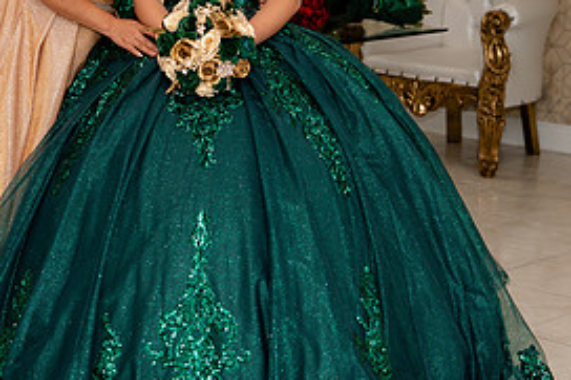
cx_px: 208
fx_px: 1522
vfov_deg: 14.2
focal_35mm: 96
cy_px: 102
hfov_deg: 21.2
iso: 800
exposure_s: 1/250
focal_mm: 45
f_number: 2.8
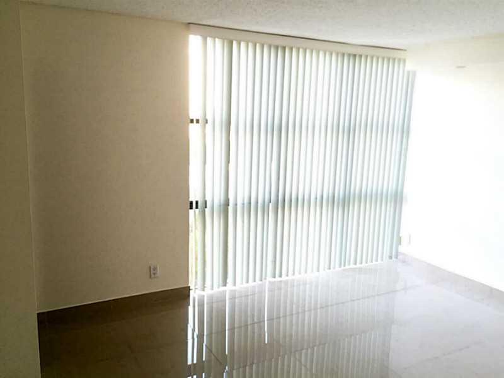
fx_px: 422
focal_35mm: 29
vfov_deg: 48.2
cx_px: 252
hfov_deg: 61.7
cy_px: 189
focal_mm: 4.15
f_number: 2.2
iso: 50
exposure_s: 1/15
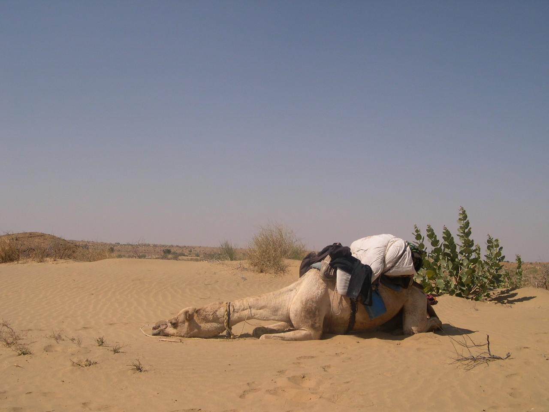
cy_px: 206
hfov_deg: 49.0
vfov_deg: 37.7
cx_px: 274
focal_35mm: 38
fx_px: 603
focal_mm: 8
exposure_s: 1/425
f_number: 7.6
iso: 100
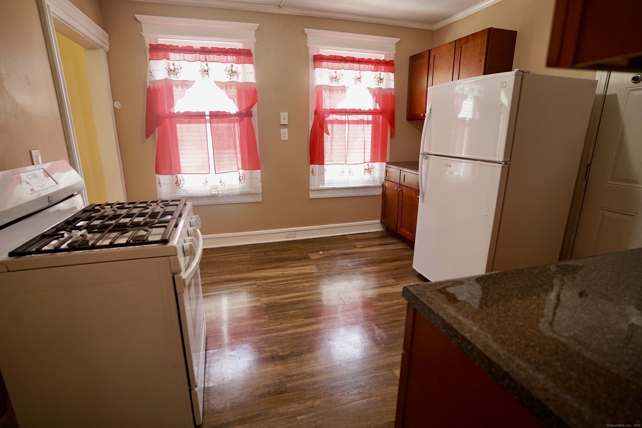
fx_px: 321
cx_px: 321
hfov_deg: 90.0
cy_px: 214
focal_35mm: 18
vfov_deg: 67.4
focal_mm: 18
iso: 400
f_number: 2.8
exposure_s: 1/100
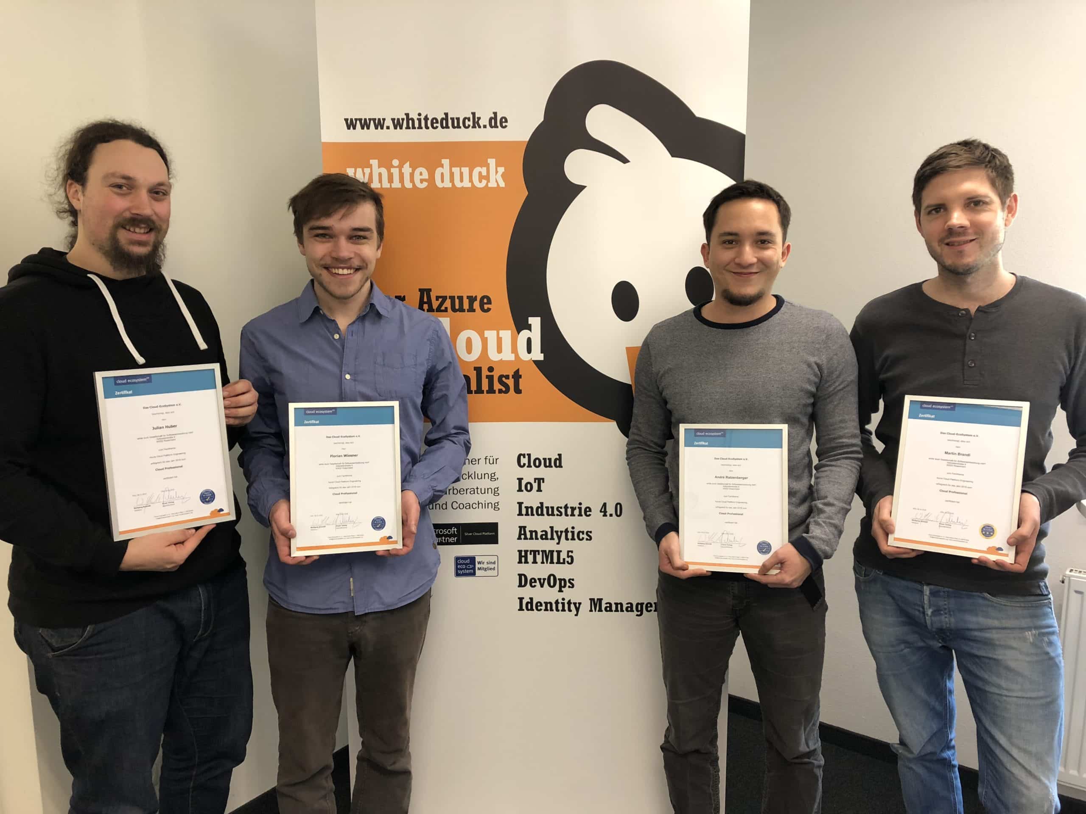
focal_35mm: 28
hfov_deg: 63.4
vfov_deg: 49.7
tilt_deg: -8.9
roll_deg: -0.5
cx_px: 543
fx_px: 878
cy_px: 407
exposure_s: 1/17
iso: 50
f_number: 1.8
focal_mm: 3.99
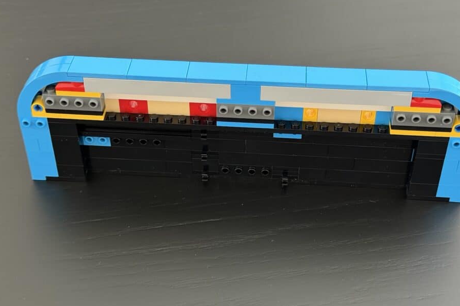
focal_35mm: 57
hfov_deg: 35.0
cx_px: 239
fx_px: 728
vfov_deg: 23.8
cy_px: 137
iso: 400
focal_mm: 6.76
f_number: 1.78
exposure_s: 1/40
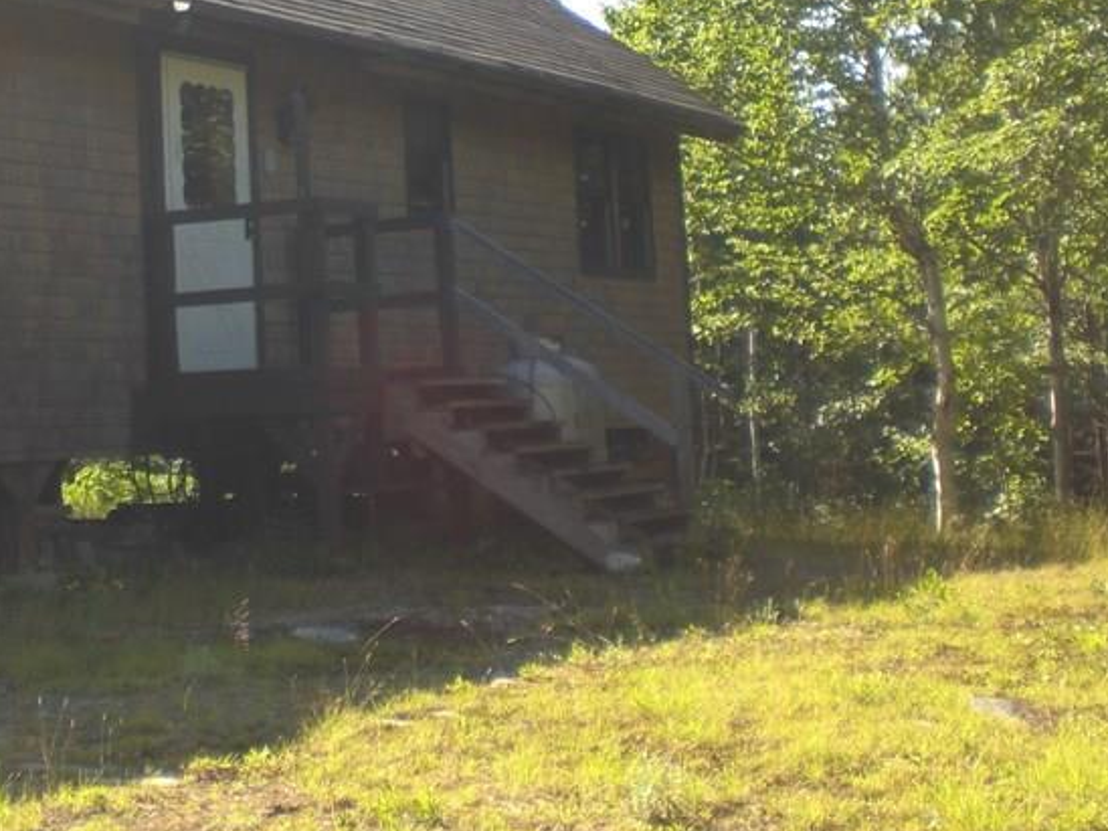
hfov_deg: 26.8
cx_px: 184
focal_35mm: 71
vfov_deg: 20.3
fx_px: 2273
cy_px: 73
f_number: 3.1
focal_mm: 6.3
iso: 50
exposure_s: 1/320
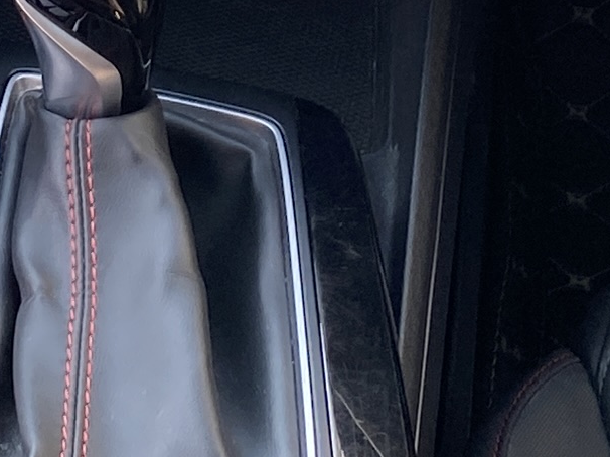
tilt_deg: -26.9
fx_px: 3047
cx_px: 139
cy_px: -477
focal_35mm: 173
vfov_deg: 8.1
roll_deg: +1.8
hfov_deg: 11.4
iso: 40
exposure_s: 1/121
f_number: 1.8
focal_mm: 4.25
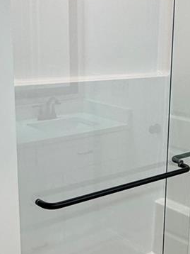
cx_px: 146
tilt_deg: -15.8
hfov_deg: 24.1
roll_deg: -1.3
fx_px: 439
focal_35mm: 60
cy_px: 149
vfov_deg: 32.1
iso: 100
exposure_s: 1/120
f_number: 2.2
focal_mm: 2.22
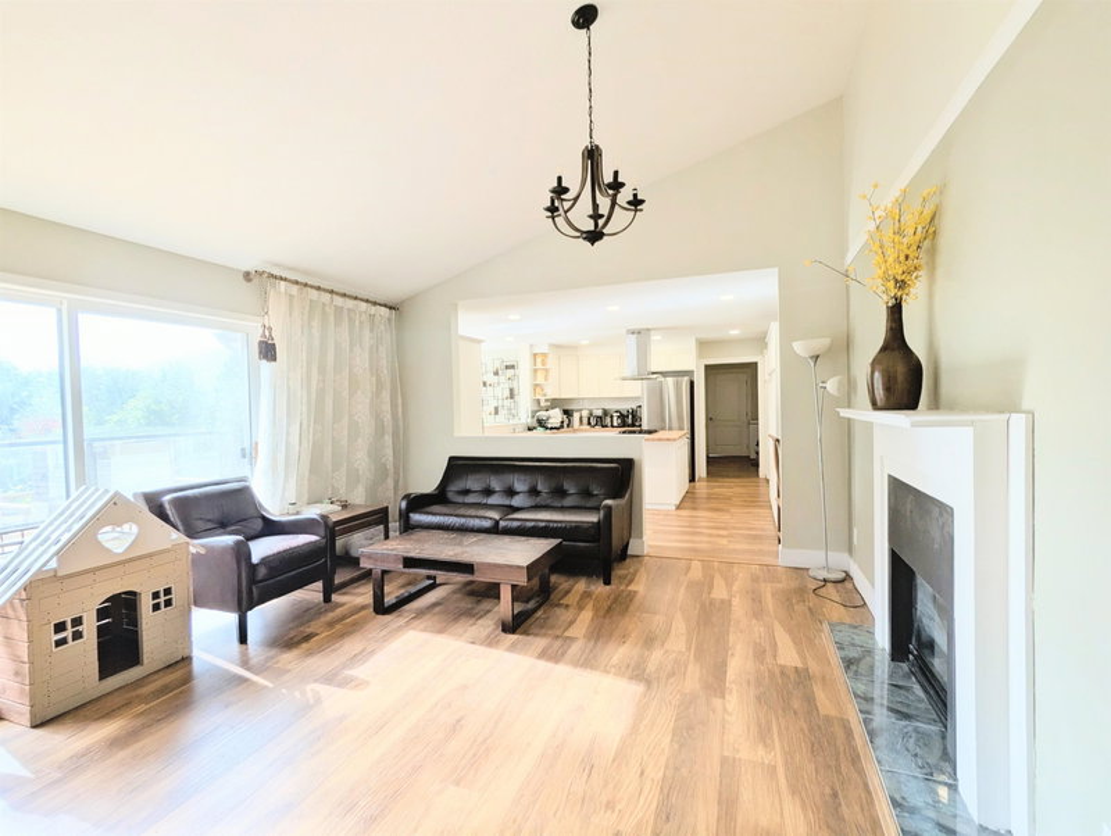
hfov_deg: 94.4
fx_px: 514
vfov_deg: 78.2
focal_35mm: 16
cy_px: 418
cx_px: 556
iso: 86
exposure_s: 1/219
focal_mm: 2.35
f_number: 2.2
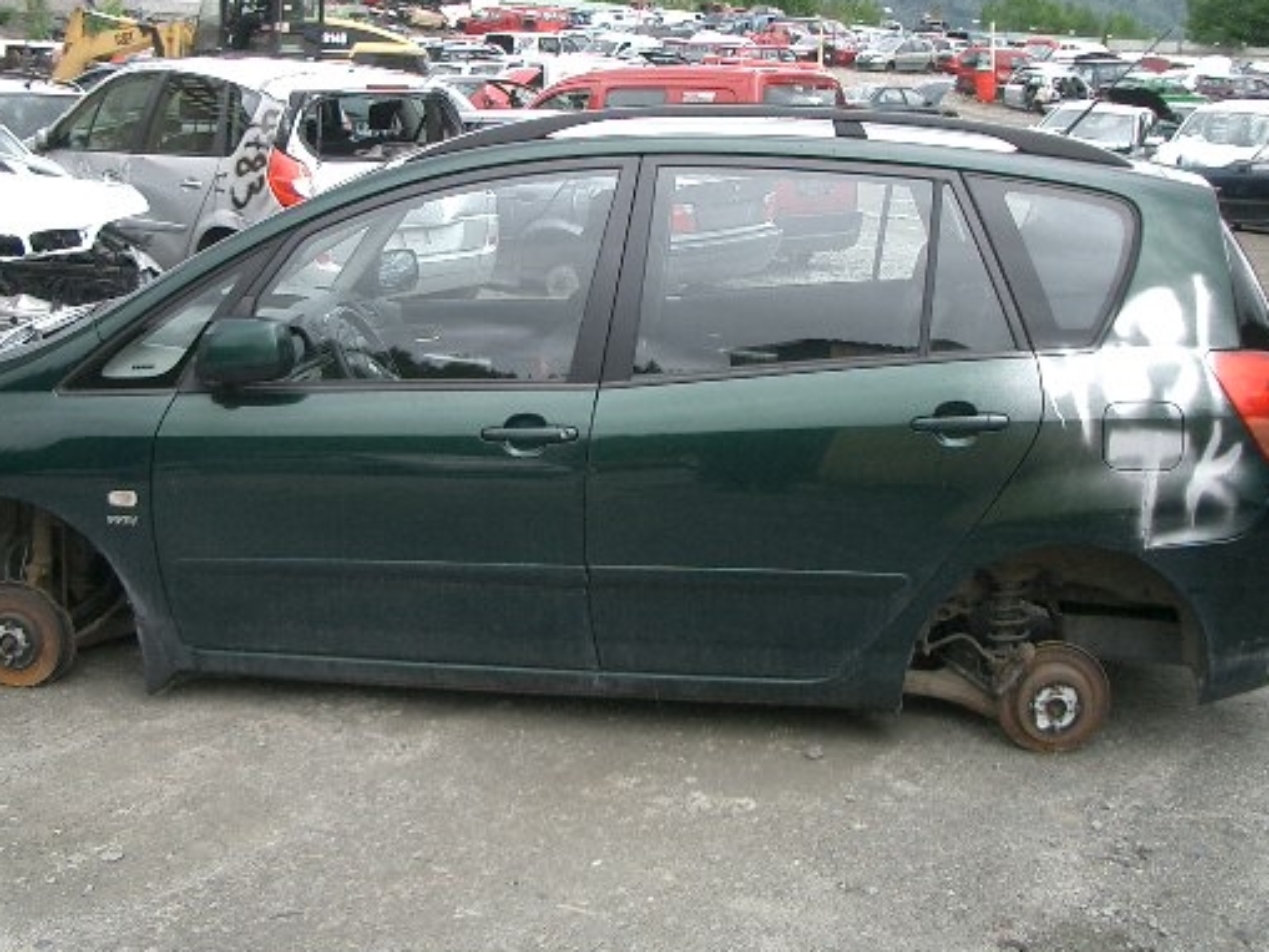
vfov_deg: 32.8
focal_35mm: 44
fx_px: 1613
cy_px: 381
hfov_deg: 42.8
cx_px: 544
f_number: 2.6
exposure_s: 1/160
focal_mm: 5.8
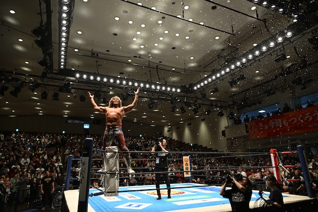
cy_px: 106
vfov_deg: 53.1
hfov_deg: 73.7
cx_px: 159
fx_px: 212
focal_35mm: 24
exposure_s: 1/800
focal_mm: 24
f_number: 4.5
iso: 2500
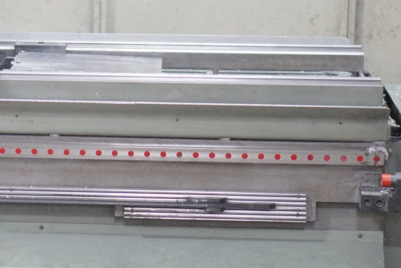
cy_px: 86
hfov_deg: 13.9
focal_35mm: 146
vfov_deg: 9.4
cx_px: 55
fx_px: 1626
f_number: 1.8
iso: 1250
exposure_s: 1/100
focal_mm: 50
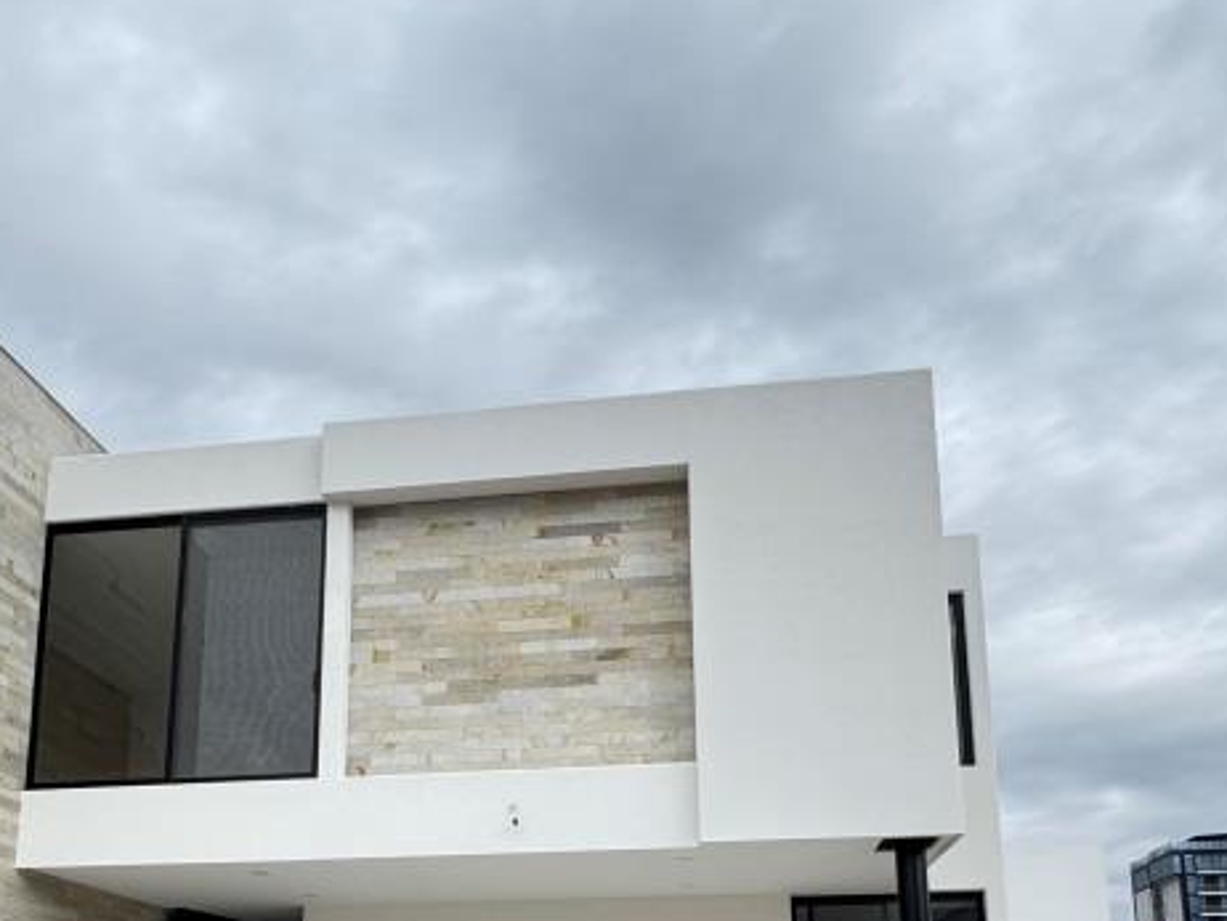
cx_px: 566
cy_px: 876
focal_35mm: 31
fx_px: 1099
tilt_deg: +10.2
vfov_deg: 40.9
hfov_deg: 58.3
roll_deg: +0.3
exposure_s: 1/625
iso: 50
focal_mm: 2.22
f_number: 2.2
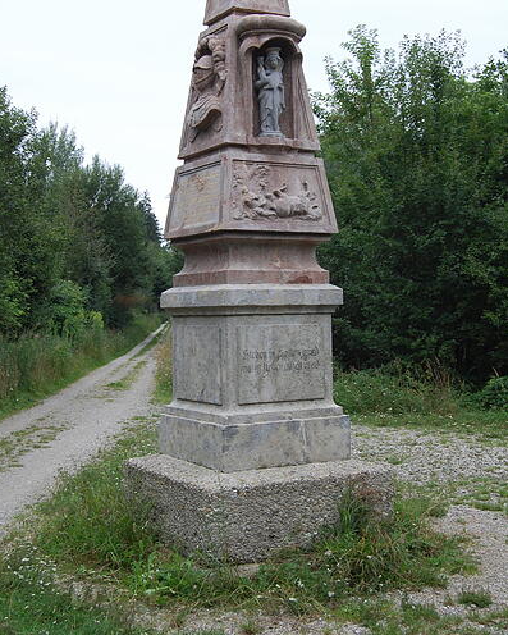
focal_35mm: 52
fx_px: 977
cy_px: 278
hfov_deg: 29.1
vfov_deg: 35.9
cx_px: 252
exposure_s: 1/160
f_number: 6.3
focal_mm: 30
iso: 200
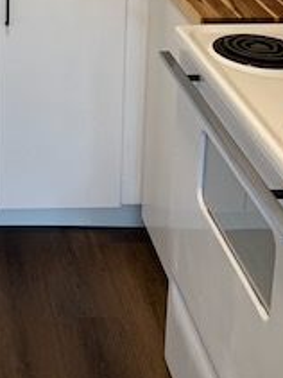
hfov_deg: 17.4
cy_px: -127
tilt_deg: -10.0
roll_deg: +0.7
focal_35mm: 79
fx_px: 862
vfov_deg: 22.0
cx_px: -93
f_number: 1.6
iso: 80
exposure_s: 1/120
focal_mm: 5.1
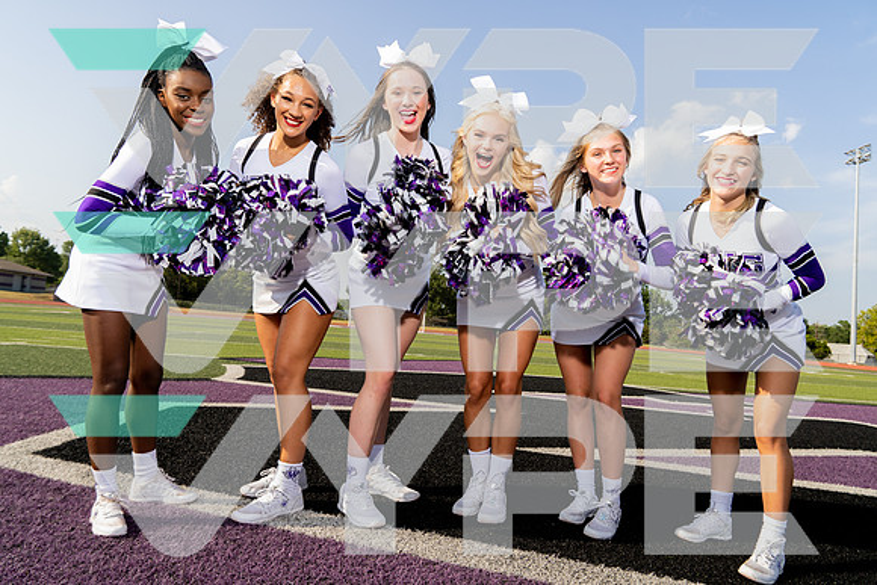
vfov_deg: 53.2
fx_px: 585
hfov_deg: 73.7
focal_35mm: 24
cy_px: 292
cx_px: 438
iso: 100
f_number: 6.3
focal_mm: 24
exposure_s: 1/250
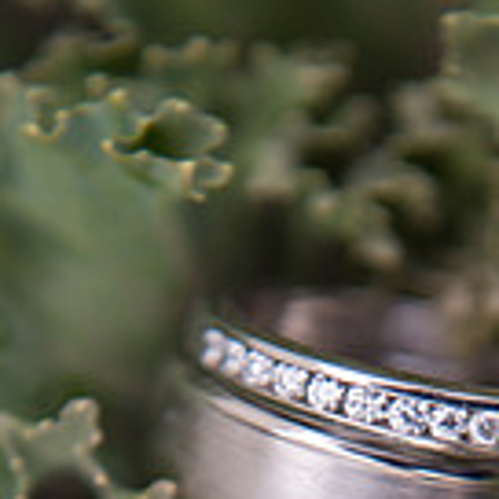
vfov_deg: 8.6
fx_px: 3213
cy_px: 815
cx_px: 345
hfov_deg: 8.9
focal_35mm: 197
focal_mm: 70
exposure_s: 1/160
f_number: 4.5
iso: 200
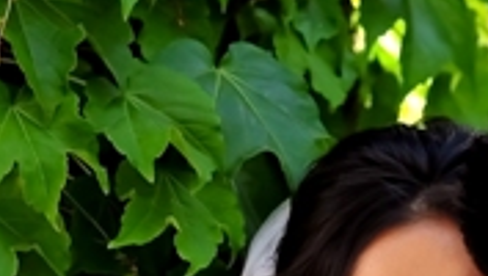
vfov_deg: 2.6
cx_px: 274
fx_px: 5985
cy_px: 546
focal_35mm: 462
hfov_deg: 4.7
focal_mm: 92
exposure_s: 1/500
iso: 800
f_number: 3.5
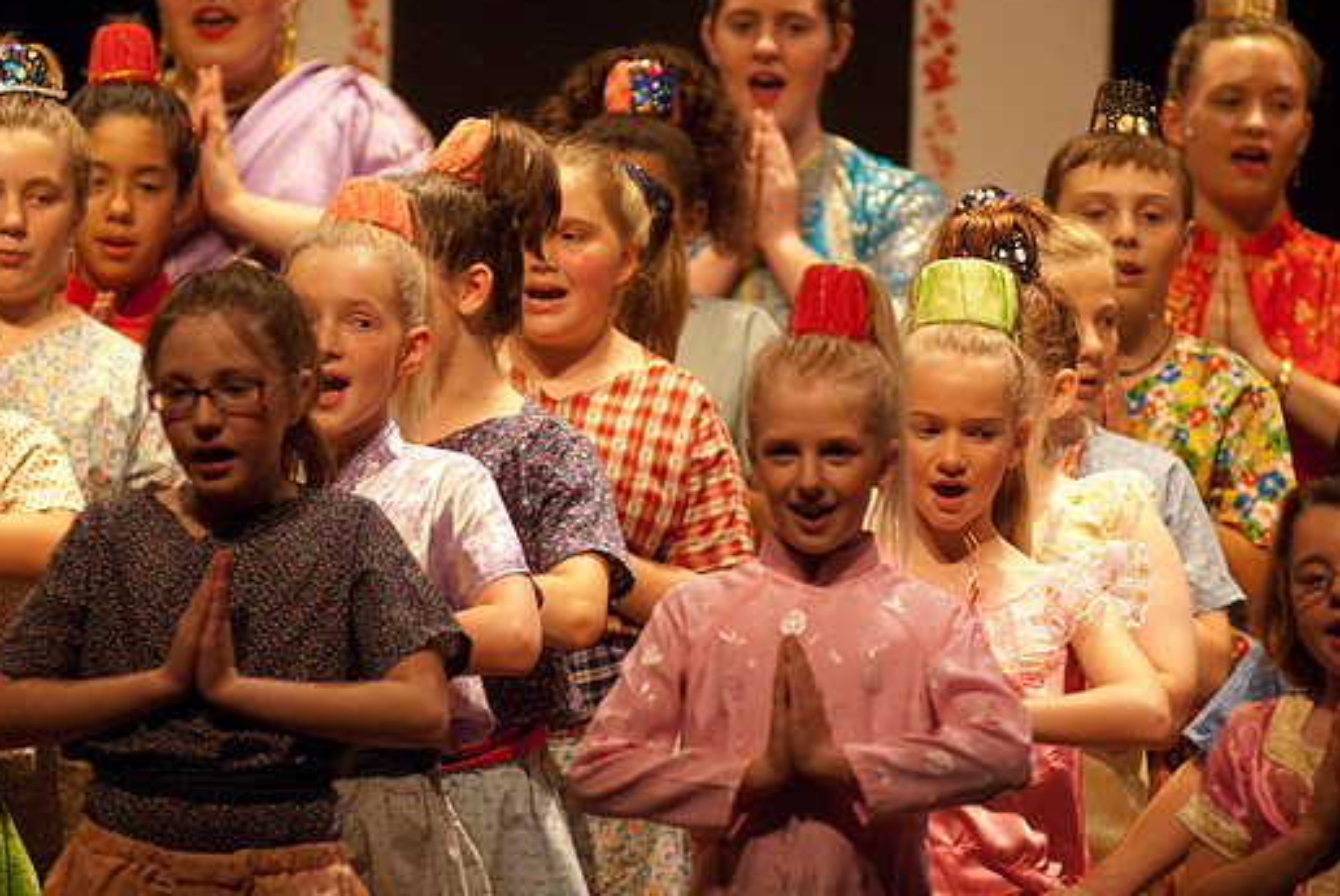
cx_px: 654
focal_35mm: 337
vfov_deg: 4.1
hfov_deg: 6.1
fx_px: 12554
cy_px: 403
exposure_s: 1/160
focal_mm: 200
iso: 1000
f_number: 2.8
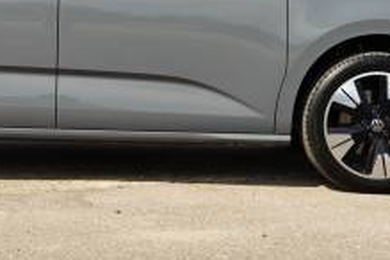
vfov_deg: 11.0
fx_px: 1325
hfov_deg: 16.5
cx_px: 46
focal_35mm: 122
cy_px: -41
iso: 100
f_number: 5
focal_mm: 41.8
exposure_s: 1/200
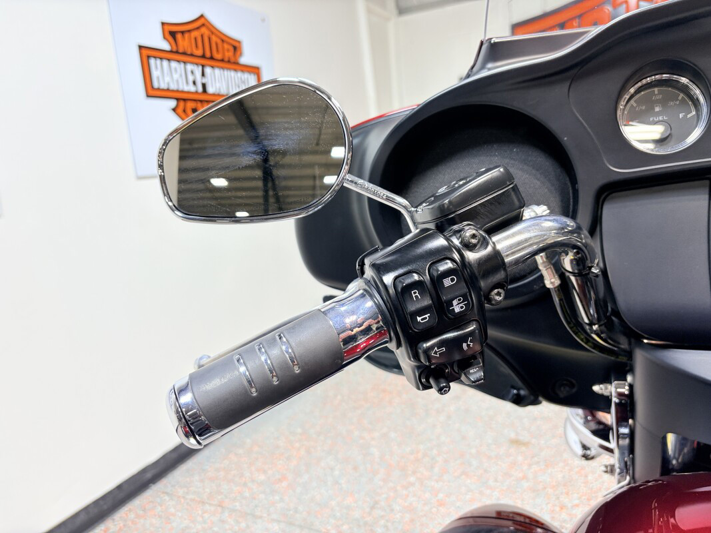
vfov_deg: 53.1
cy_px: 266
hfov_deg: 67.3
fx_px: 534
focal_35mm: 26
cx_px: 356
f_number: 1.6
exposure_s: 1/120
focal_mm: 5.96
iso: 50
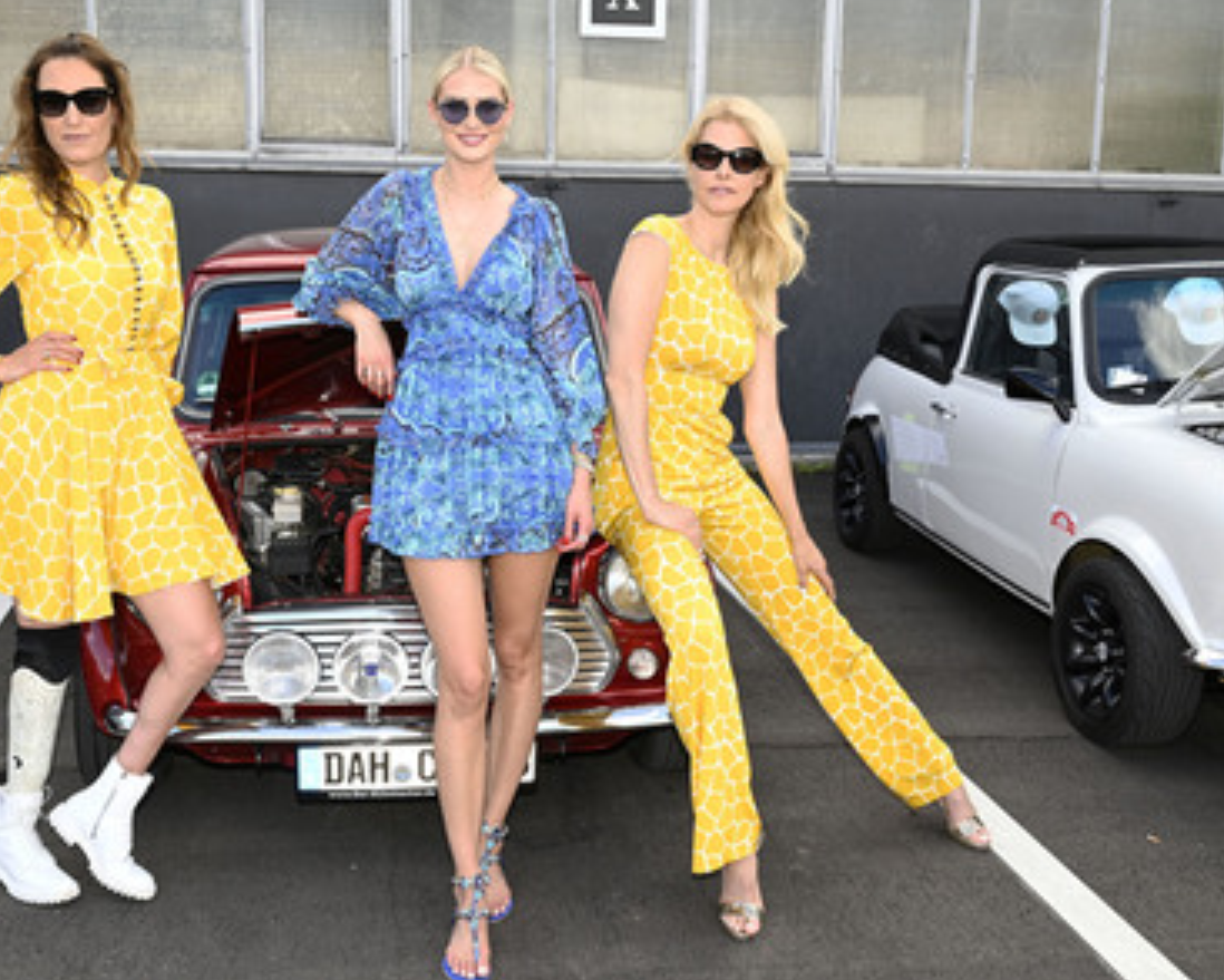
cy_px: 488
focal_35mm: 37
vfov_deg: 40.1
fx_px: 1341
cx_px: 510
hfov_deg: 48.9
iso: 640
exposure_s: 1/160
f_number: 9
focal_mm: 32
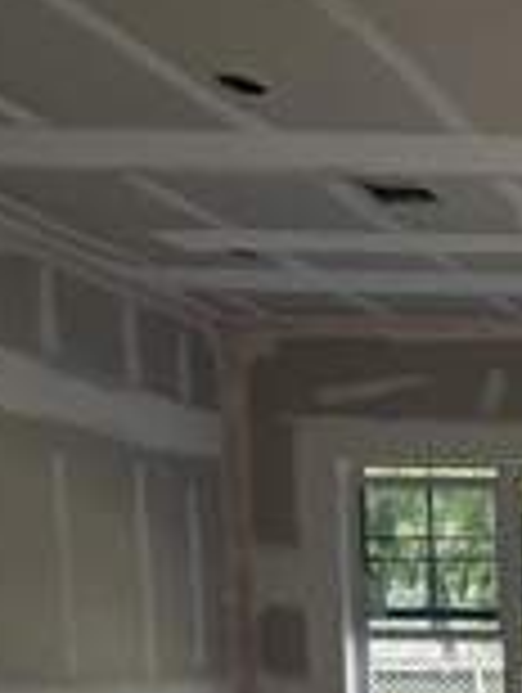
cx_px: 1048
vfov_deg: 29.8
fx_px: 1163
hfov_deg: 17.7
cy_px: 765
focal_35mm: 58
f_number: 2.2
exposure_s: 1/332
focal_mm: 2.22
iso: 64
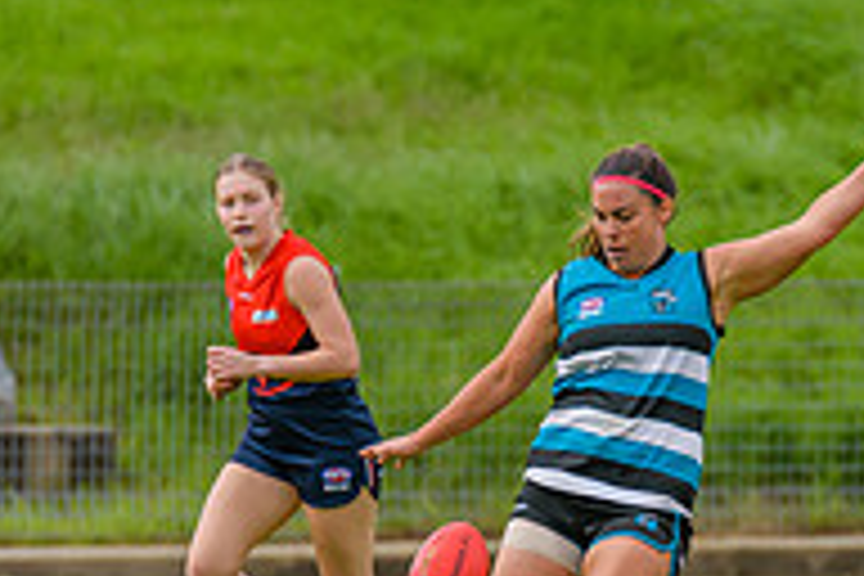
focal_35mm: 1503
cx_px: 573
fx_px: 36069
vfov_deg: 0.9
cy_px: 463
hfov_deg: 1.4
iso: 800
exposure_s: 1/2000
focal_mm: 420
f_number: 5.6
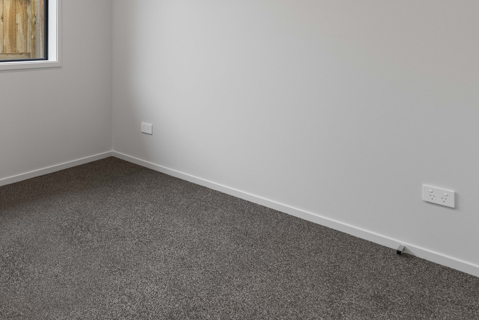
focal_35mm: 29
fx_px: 386
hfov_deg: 60.2
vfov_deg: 41.7
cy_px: 38
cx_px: 119
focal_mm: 14
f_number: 4.5
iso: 1250
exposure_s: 1/125
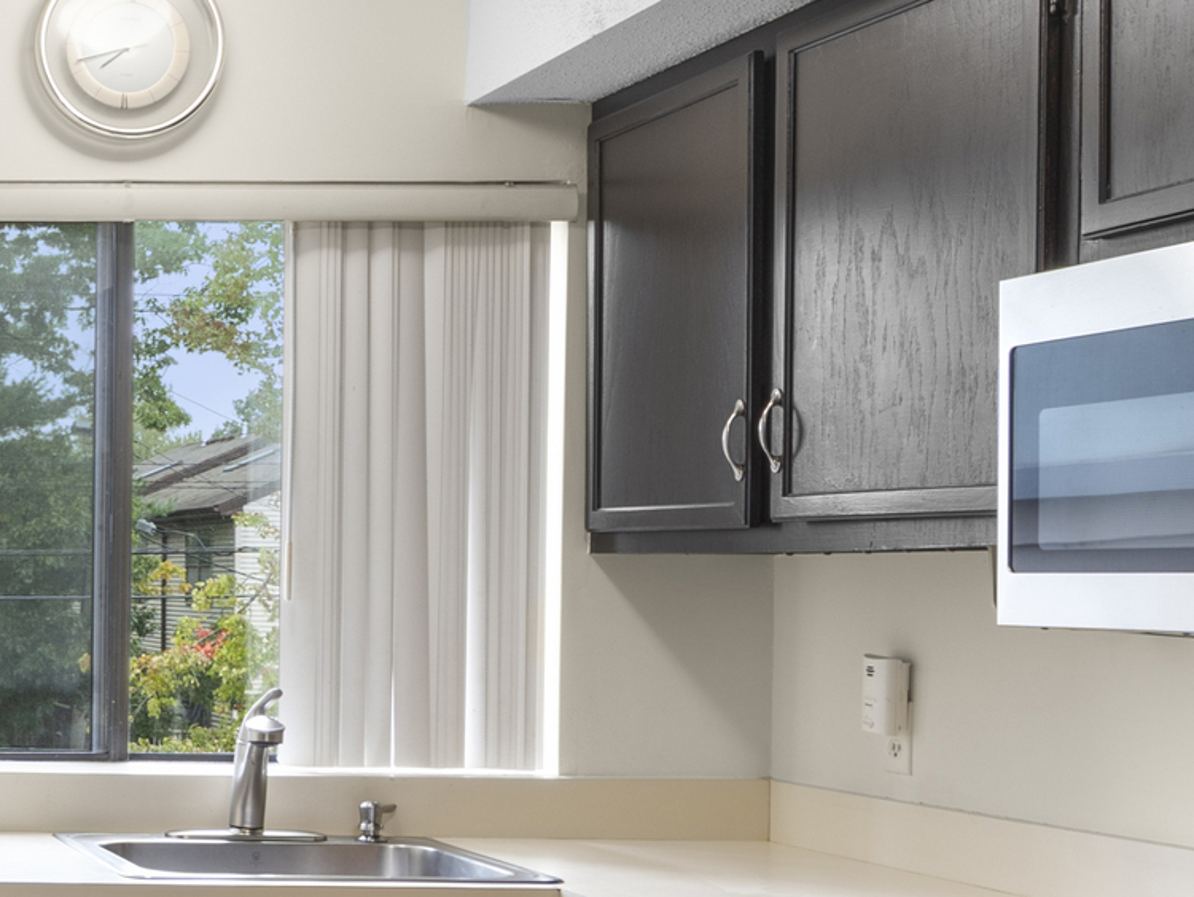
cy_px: 575
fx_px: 2174
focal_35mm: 63
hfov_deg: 25.0
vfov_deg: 23.2
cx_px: -500
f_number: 9
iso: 250
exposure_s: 1.3
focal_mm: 16
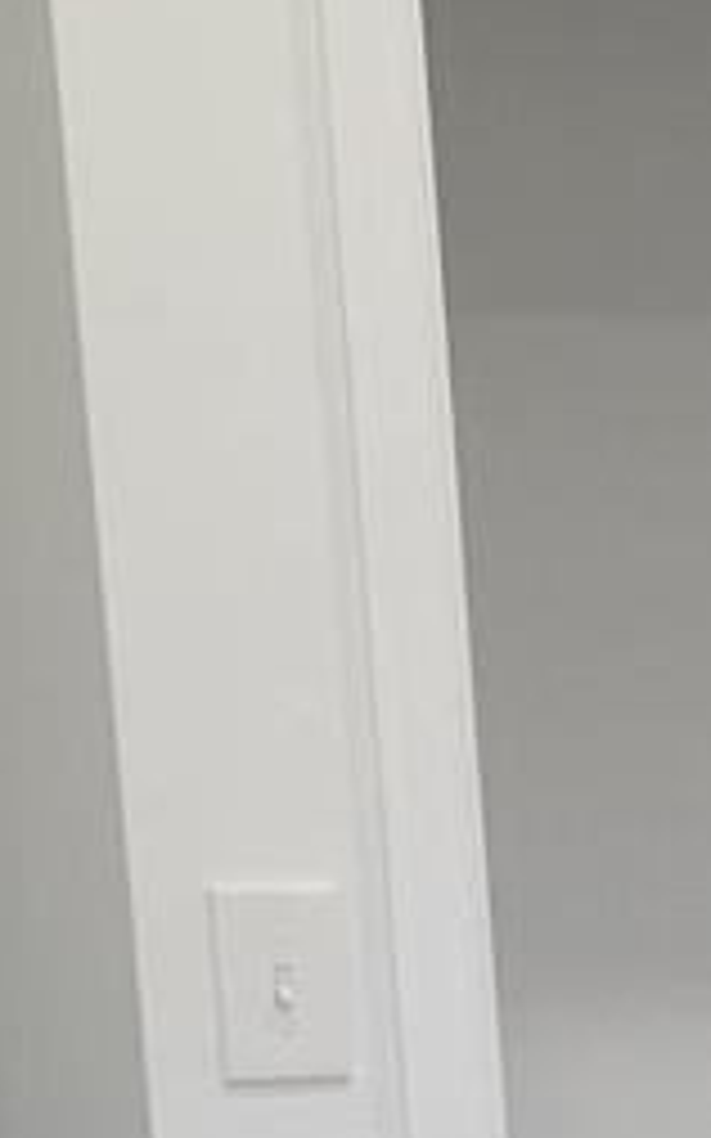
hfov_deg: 7.0
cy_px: 1889
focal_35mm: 167
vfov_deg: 11.8
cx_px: 2218
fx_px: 5180
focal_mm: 5.4
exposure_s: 1/120
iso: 200
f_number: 1.8
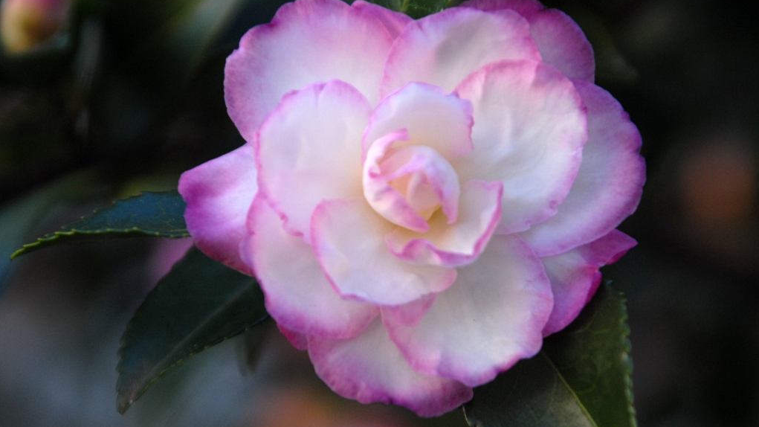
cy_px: 198
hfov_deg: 6.2
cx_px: 380
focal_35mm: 347
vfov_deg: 3.5
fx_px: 6983
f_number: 6.3
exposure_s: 1/160
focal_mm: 220
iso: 400
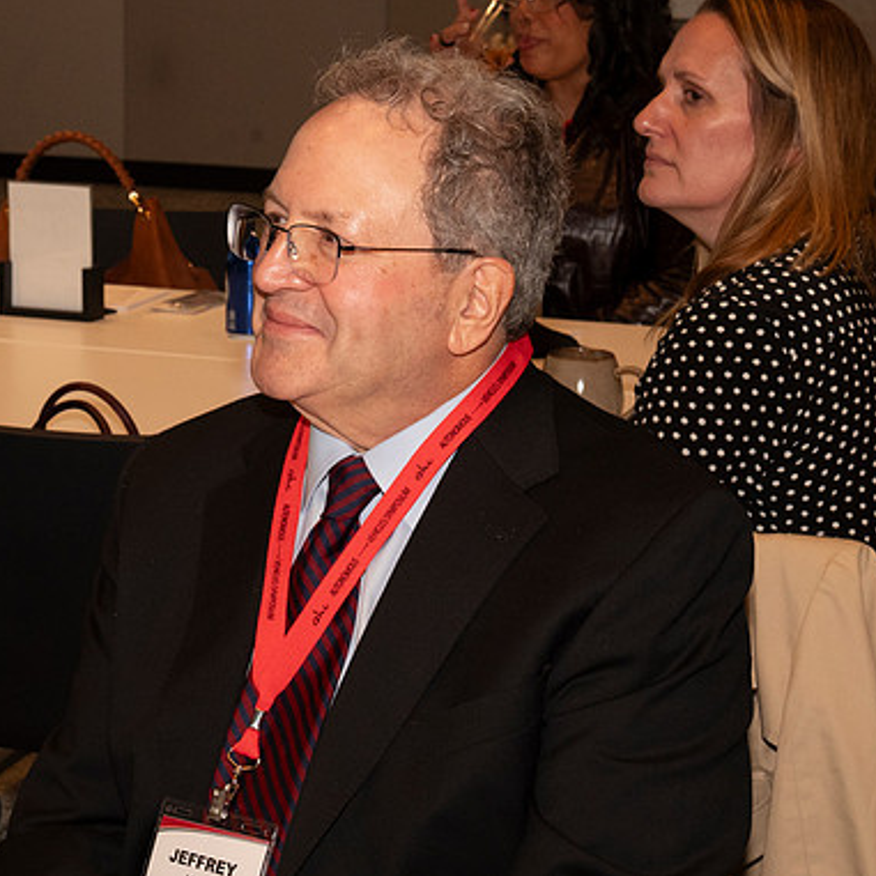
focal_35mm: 97
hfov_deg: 17.9
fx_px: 2777
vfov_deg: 17.9
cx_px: 324
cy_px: 436
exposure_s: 1/80
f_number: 11
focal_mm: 50
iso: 2000
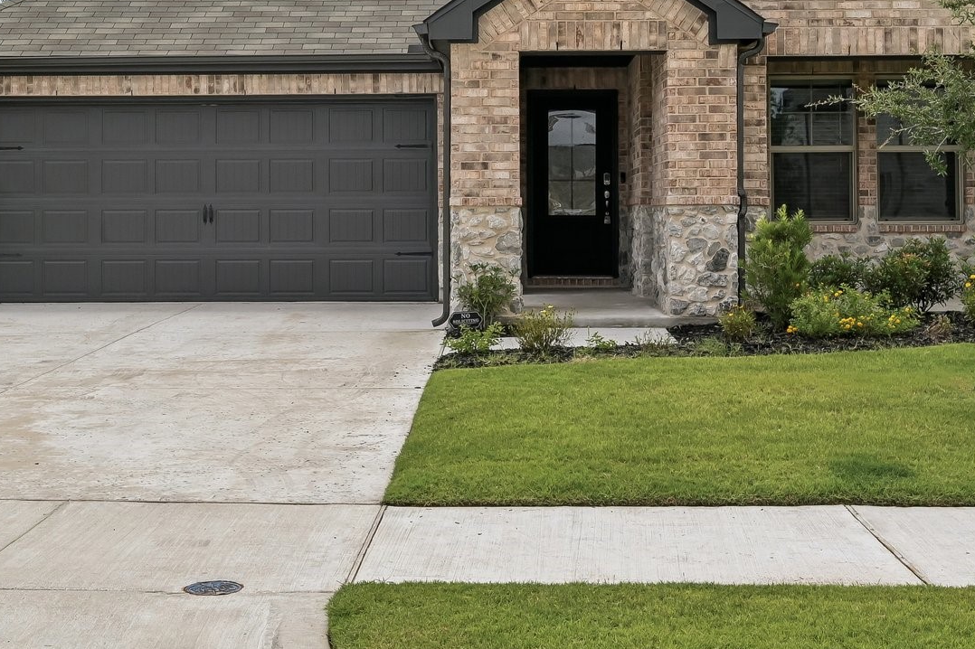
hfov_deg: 35.1
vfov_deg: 23.5
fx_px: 1543
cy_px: 161
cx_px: 481
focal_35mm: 57
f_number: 8
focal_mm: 30
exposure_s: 1/1000
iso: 400
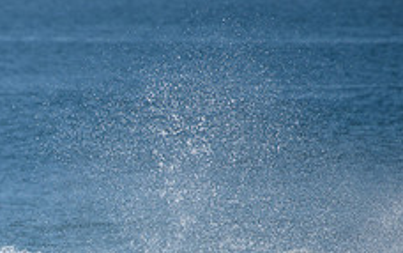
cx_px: -71
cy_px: 284
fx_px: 14237
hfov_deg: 1.6
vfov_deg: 1.0
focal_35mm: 1295
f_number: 5.6
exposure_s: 1/2000
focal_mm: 500
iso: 200
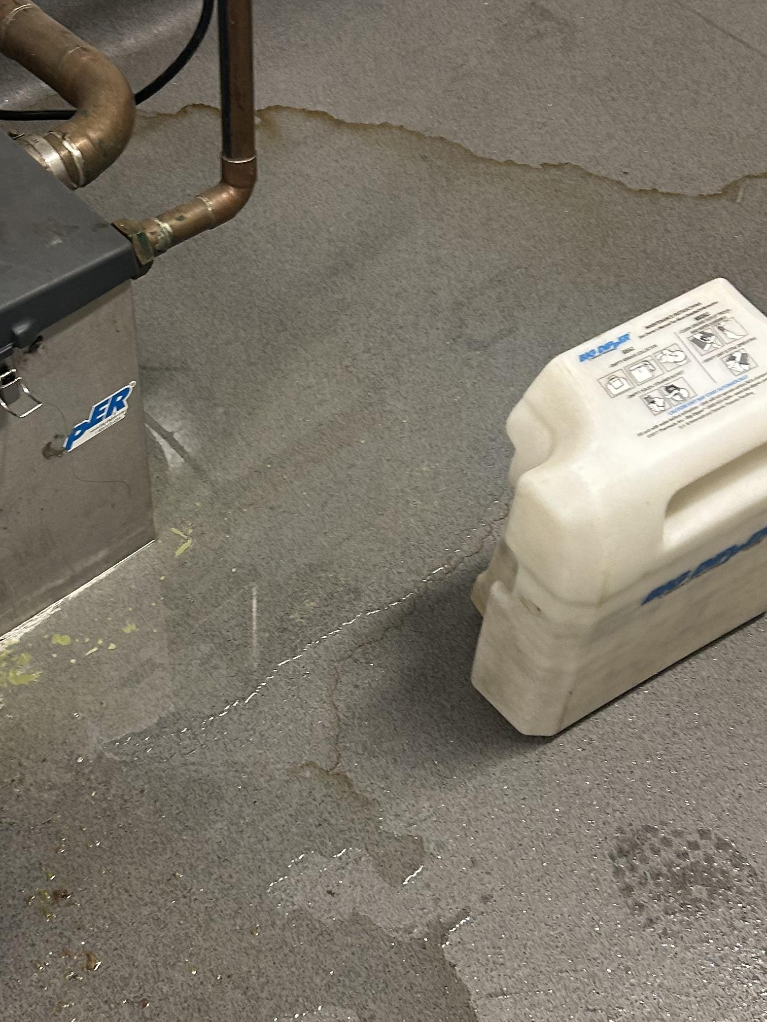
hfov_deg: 28.0
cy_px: 543
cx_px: 299
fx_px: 1536
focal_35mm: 52
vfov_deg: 36.8
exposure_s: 1/60
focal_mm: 5.7
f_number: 1.5
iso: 125
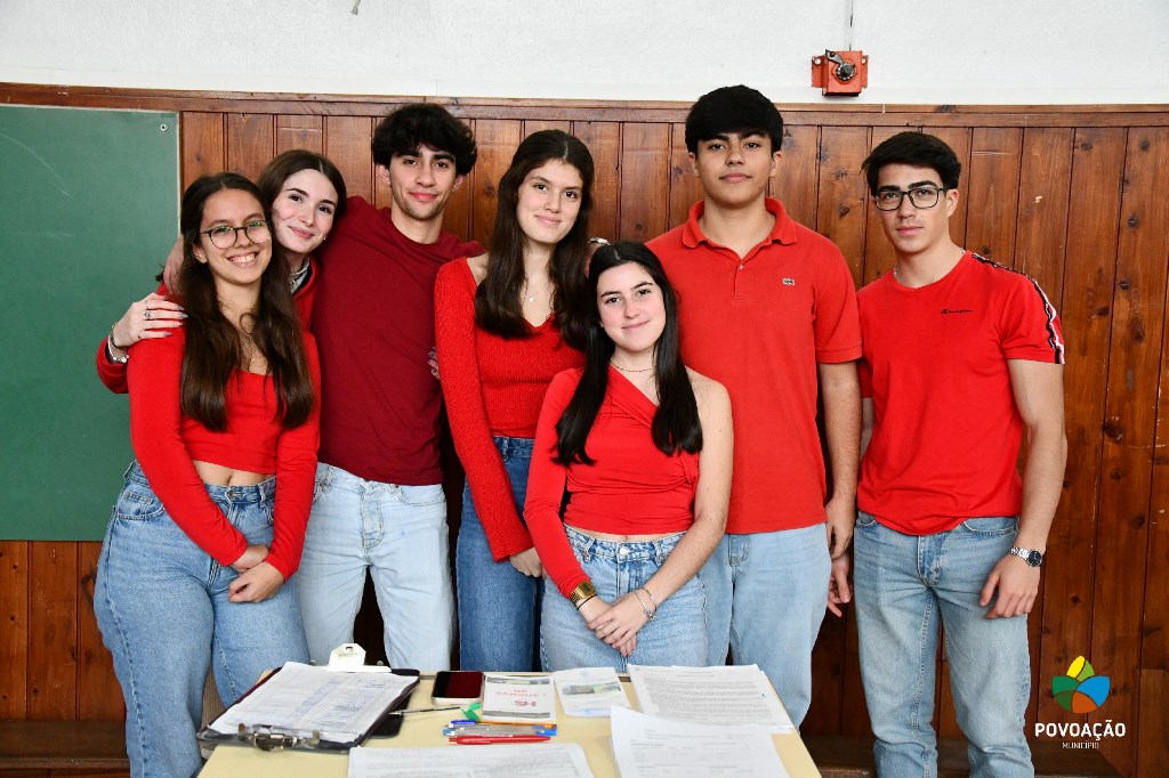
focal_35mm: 48
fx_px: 1558
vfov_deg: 28.1
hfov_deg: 41.1
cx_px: 584
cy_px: 389
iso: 3200
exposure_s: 1/100
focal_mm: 32
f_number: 4.2
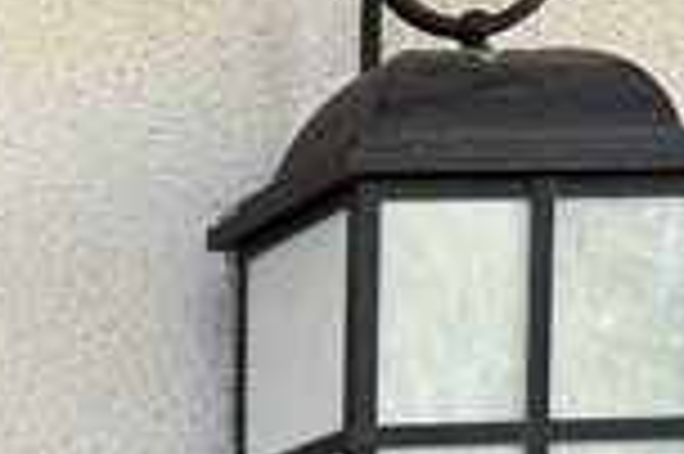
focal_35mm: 168
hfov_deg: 9.9
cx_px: -1220
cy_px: 1402
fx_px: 3189
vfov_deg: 7.2
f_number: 1.78
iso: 64
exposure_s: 1/246
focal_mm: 6.76
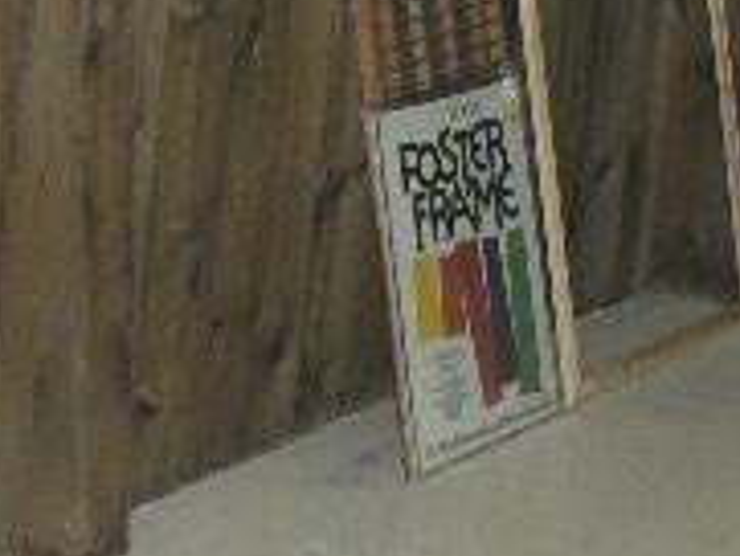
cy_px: -164
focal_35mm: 127
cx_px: -98
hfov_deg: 15.1
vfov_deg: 11.4
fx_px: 2717
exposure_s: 1/60
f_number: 2.8
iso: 400
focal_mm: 6
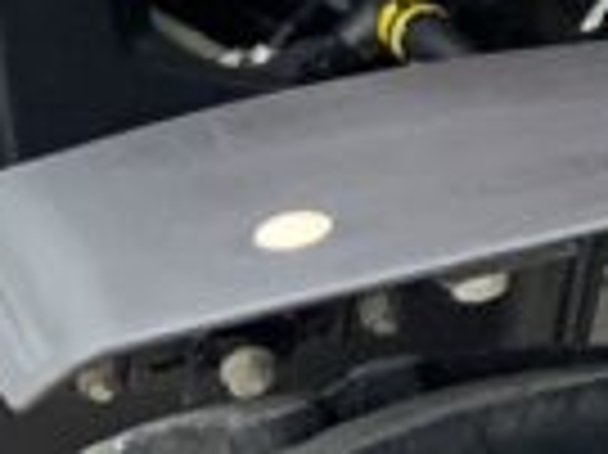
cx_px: 1819
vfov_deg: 6.5
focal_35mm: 220
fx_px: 3861
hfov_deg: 7.8
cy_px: -472
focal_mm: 3
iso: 16
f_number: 1.8
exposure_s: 1/196
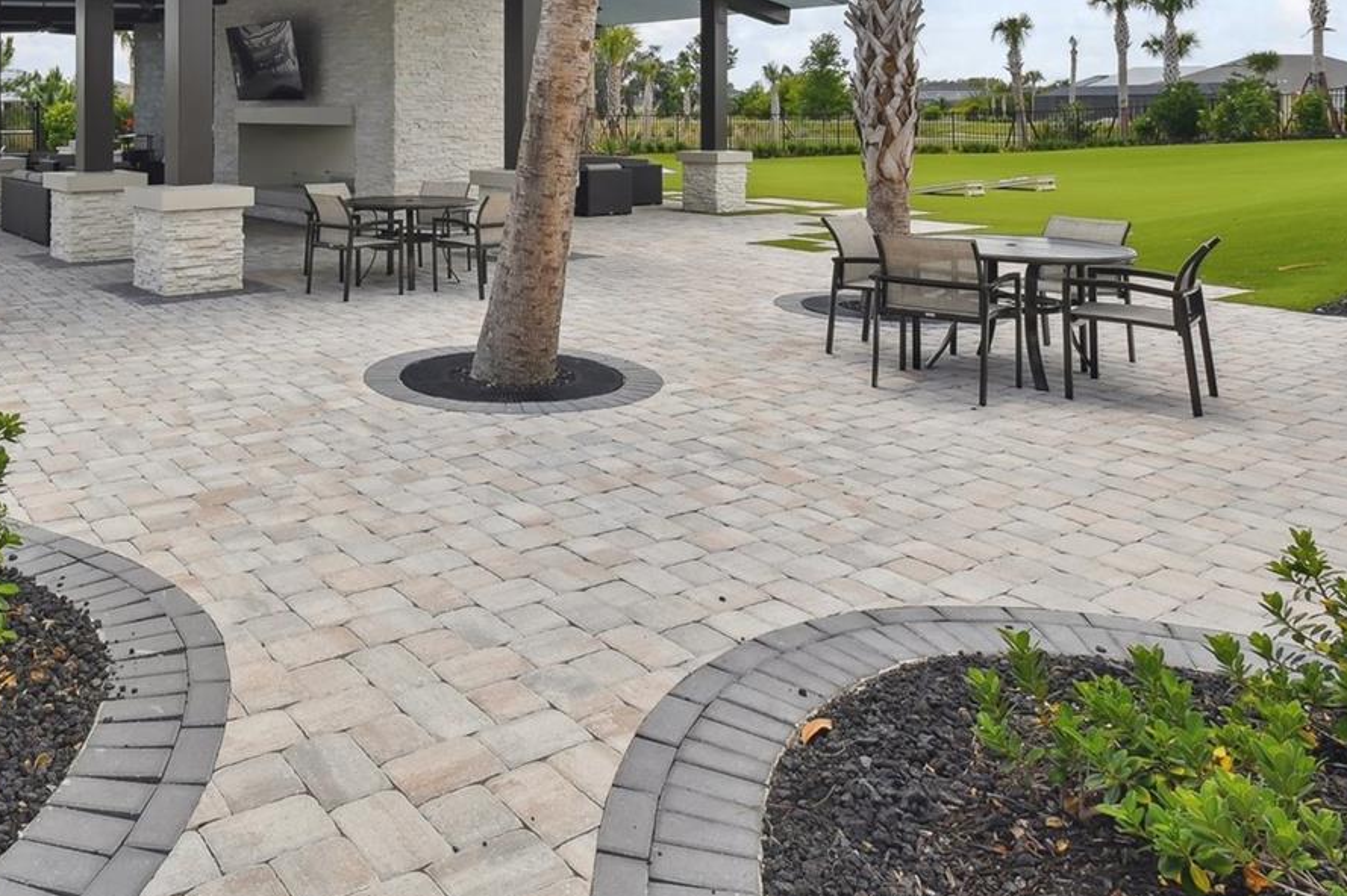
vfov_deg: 44.0
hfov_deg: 65.1
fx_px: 1010
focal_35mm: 27
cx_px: 418
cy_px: 103
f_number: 7.1
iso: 100
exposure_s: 1/500
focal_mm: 10
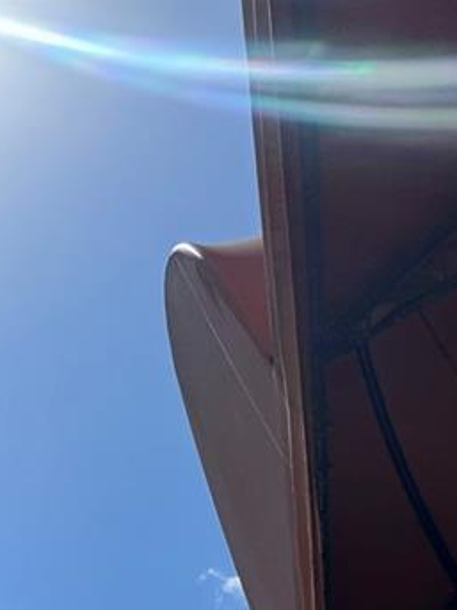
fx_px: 863
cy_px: 724
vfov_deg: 32.5
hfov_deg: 23.3
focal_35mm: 49
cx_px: -245
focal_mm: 2.22
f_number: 2.2
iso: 50
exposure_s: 1/932
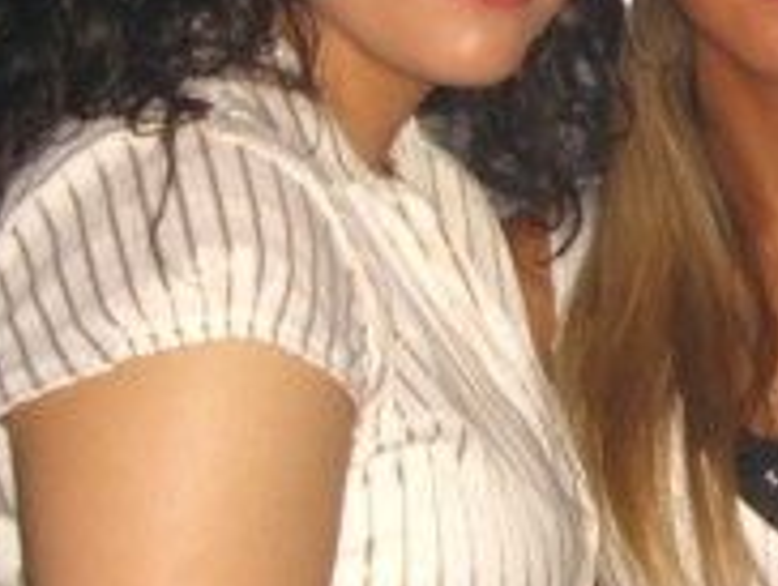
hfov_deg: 15.3
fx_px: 2813
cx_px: 881
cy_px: 154
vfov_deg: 11.9
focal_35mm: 125
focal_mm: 7.9
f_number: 2.8
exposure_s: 1/60
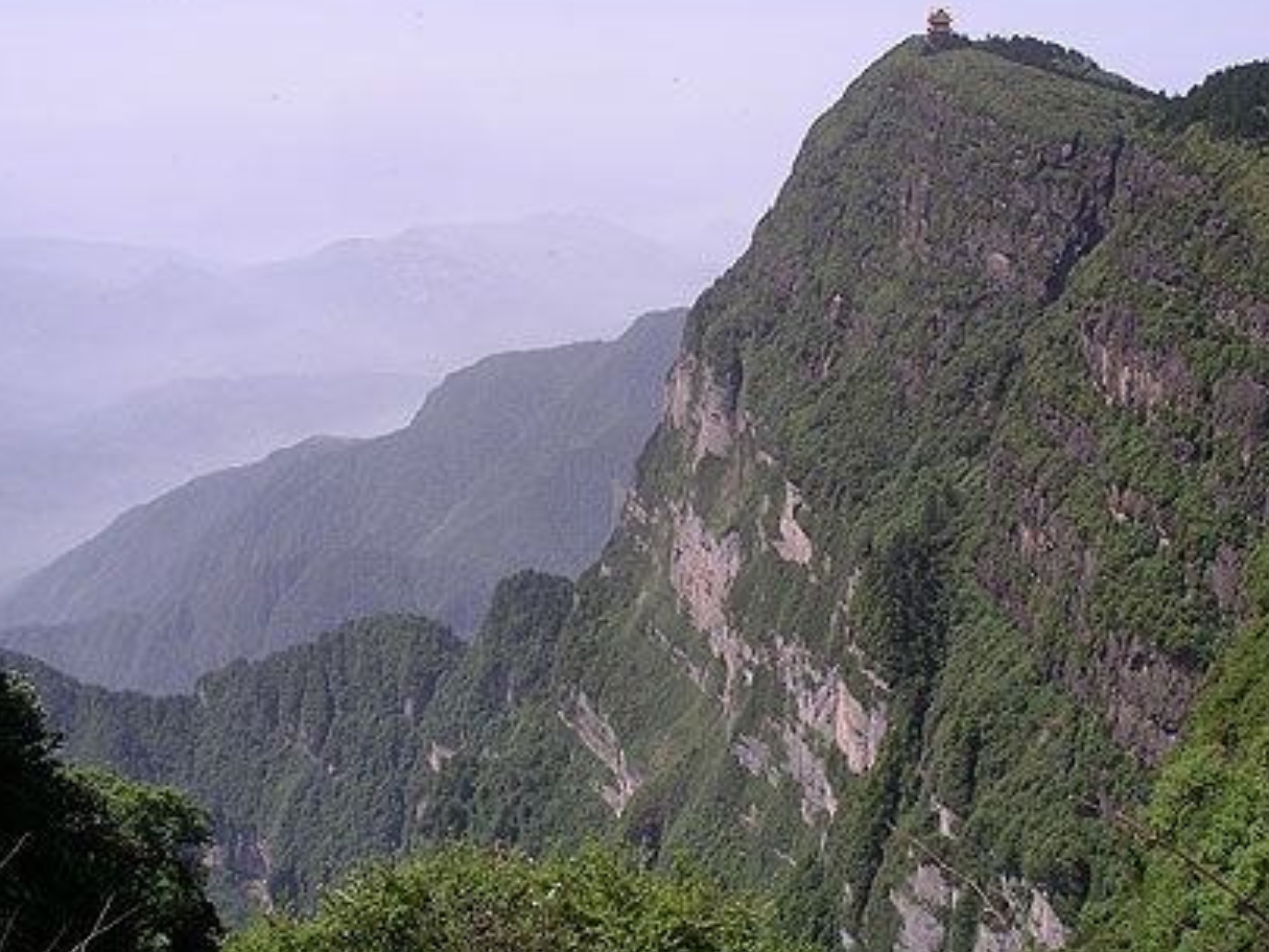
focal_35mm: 50
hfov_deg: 38.2
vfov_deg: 29.1
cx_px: 677
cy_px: 457
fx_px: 1834
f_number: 4.5
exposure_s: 1/266
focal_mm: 9.3
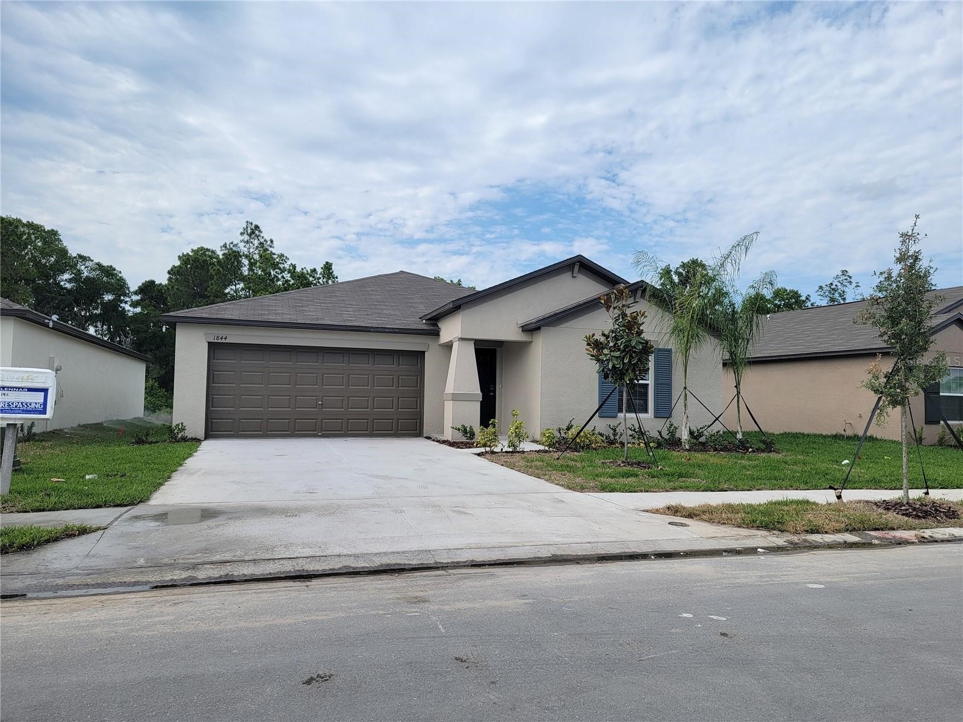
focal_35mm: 24
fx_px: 668
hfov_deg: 71.6
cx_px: 482
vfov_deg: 56.8
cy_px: 361
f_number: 1.8
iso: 16
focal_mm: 6.7
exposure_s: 1/1081
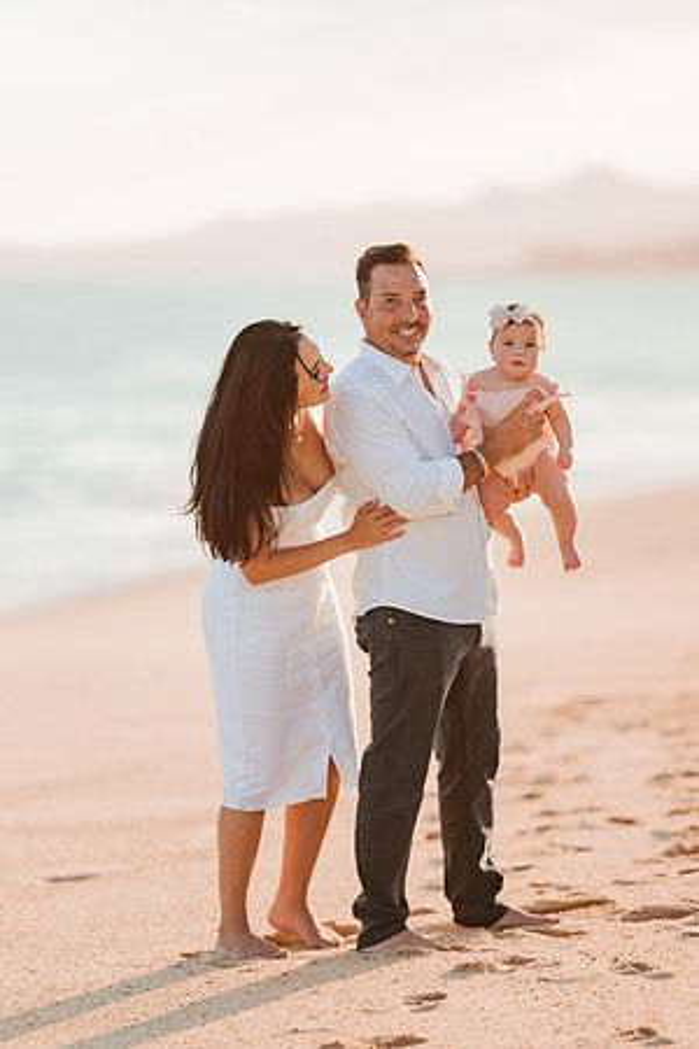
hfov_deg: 10.2
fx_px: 3932
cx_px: 350
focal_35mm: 135
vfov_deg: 15.2
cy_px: 524
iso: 100
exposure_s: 1/3200
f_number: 1.8
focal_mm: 135
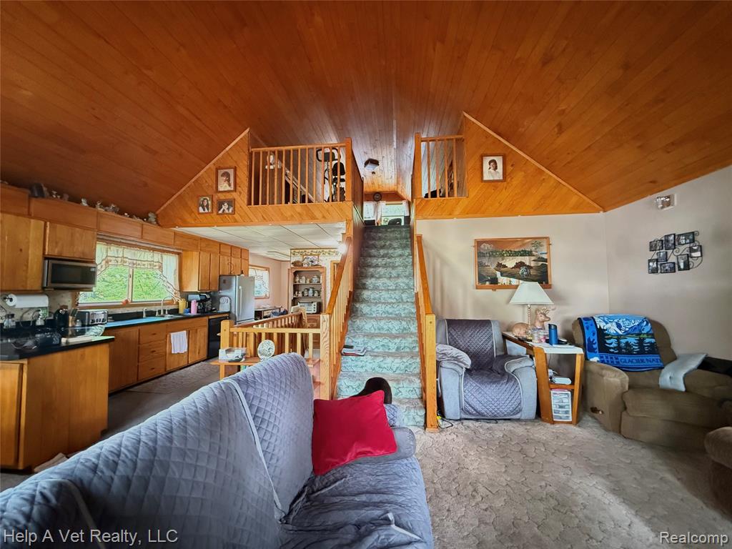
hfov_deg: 102.1
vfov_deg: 85.7
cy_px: 274
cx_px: 366
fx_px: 296
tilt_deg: +4.0
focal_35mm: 14
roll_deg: +0.2
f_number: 2.2
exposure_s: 1/30
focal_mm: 2.22
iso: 2500
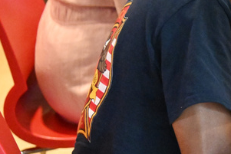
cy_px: 11
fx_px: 1091
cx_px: 360
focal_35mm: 170
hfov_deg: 11.5
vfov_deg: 8.1
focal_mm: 50
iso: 10000
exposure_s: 1/250
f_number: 4
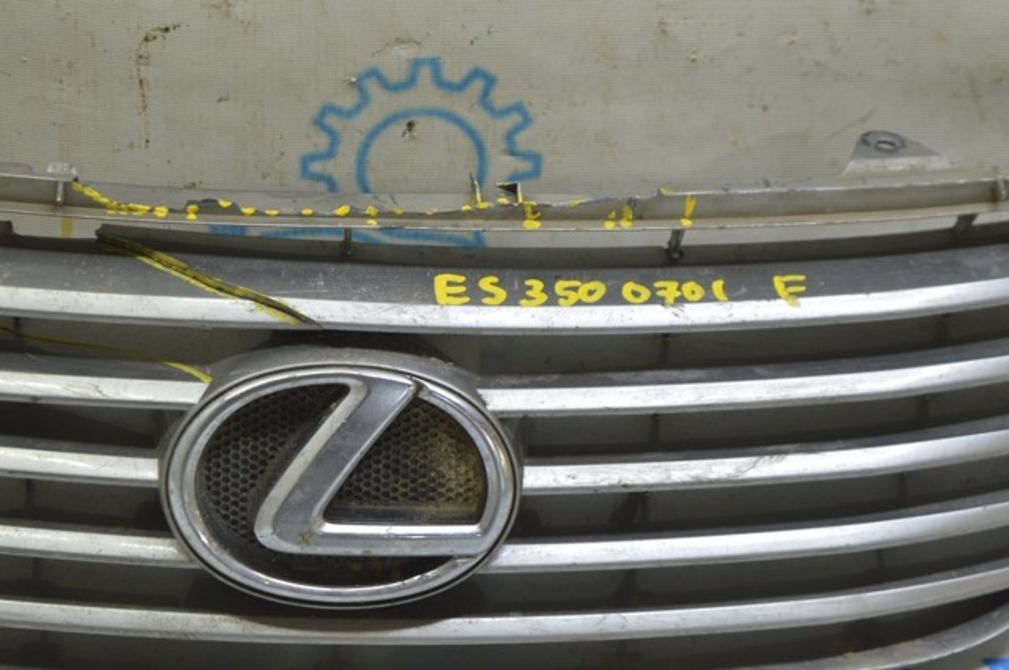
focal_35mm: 82
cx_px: 504
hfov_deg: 24.6
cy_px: 335
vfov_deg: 16.5
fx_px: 2309
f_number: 5.6
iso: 400
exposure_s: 1/20
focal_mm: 55
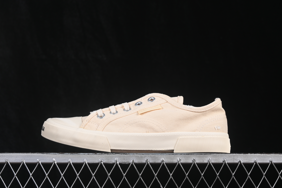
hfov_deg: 27.0
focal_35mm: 75
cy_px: 94
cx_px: 141
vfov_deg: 18.2
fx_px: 587
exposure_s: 1/80
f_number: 8
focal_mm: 50
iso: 160
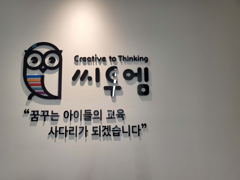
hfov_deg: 67.3
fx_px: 180
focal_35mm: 26
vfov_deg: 53.1
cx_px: 120
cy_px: 90
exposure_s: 1/120
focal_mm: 4.25
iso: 100
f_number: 1.8
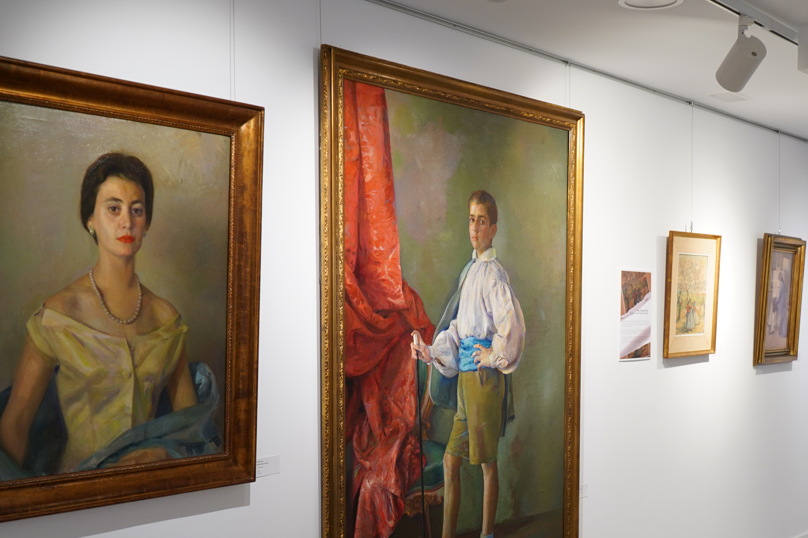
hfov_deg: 41.4
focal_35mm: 47
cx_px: 533
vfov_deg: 28.3
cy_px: 391
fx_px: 1055
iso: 640
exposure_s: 1/160
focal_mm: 30
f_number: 4
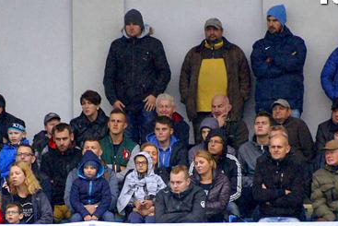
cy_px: 210
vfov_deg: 1.3
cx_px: 179
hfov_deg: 2.0
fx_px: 9787
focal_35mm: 1042
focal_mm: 300
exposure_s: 1/640
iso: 1600
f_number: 5.6
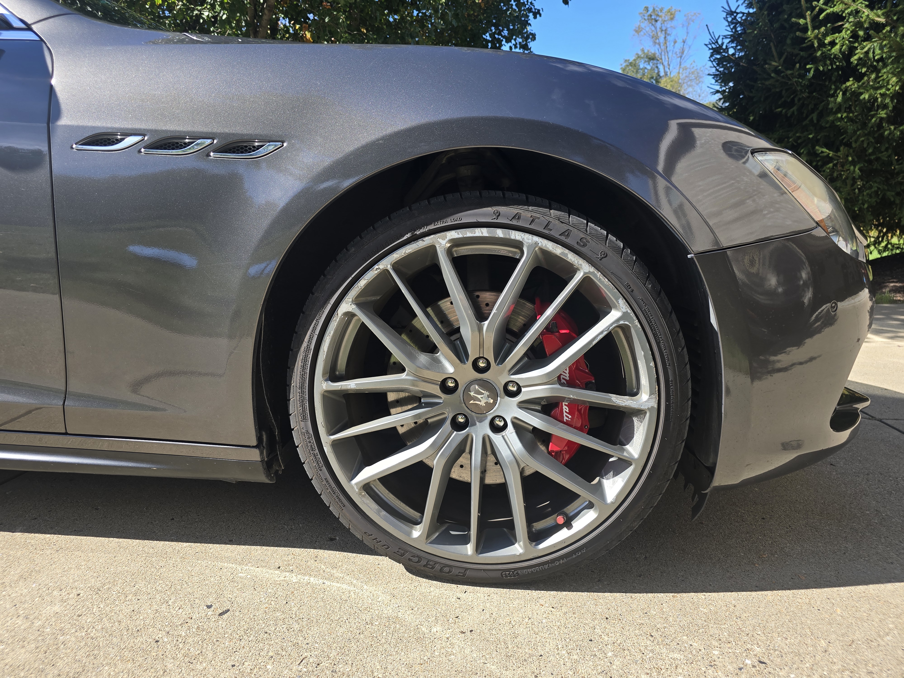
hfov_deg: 73.9
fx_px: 601
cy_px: 339
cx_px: 452
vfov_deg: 58.9
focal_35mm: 23
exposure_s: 1/263
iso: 12
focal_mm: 6.3
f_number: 1.7
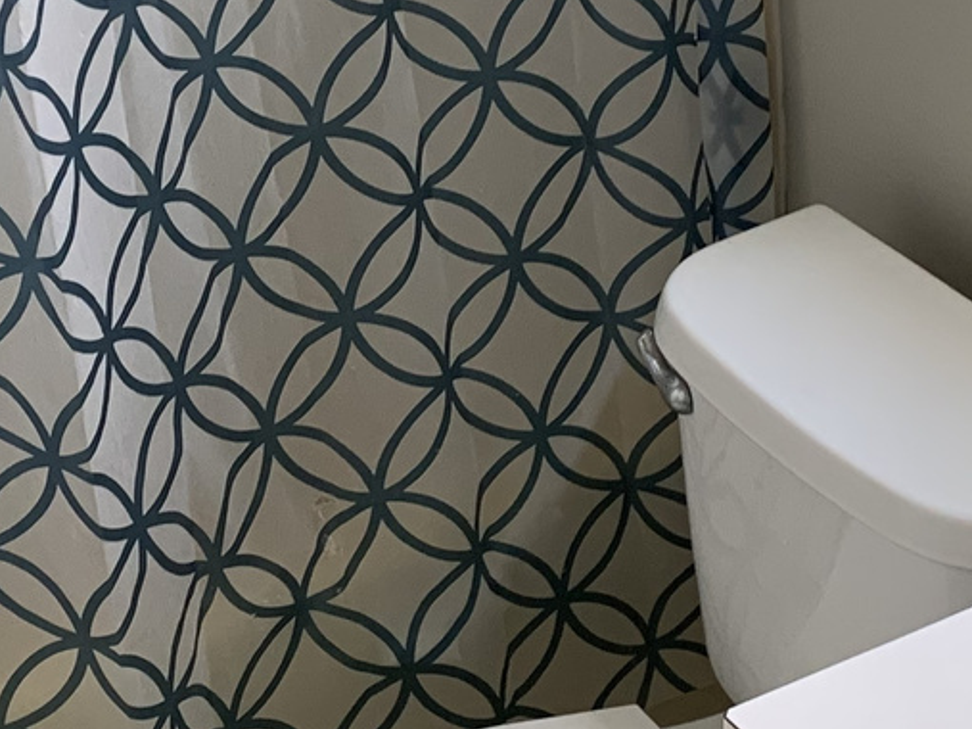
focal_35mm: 105
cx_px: 197
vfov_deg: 14.0
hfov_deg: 18.6
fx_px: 2948
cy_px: 121
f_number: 1.8
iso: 100
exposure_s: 1/82
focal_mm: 4.25
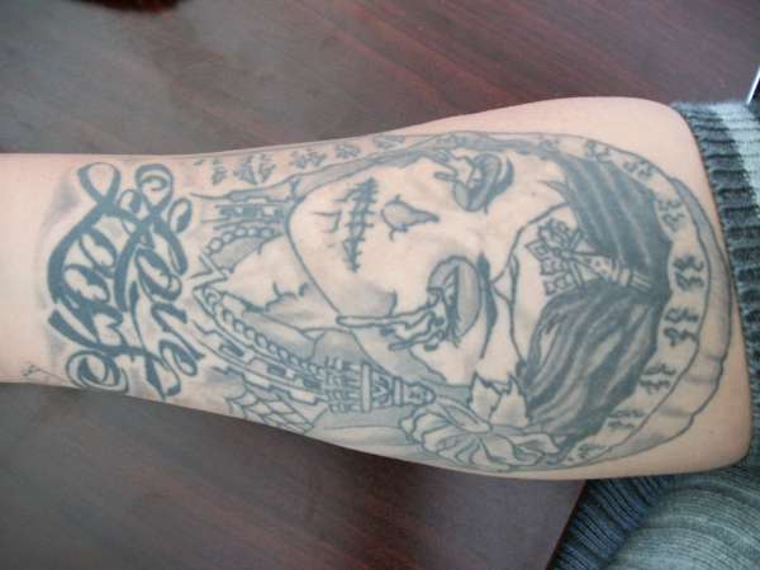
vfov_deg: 44.2
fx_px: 703
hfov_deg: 56.8
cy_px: 285
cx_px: 380
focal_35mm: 32
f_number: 2.9
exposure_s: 1/8
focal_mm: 5.7
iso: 160
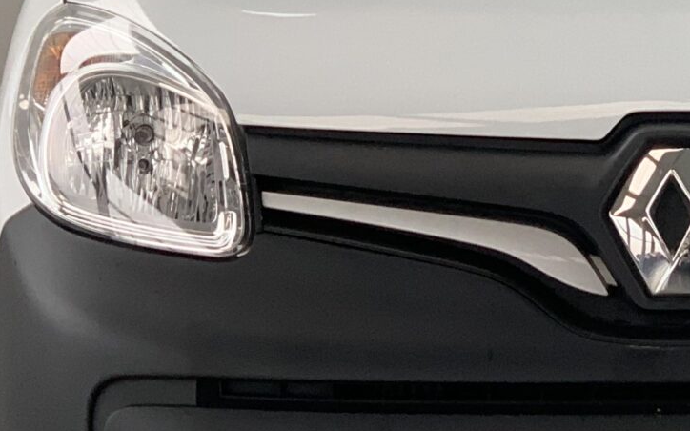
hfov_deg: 10.7
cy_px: 144
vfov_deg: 6.7
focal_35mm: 195
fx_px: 3666
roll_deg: +0.0
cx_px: 622
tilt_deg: -6.0
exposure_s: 1/122
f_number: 2.4
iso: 100
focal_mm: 6
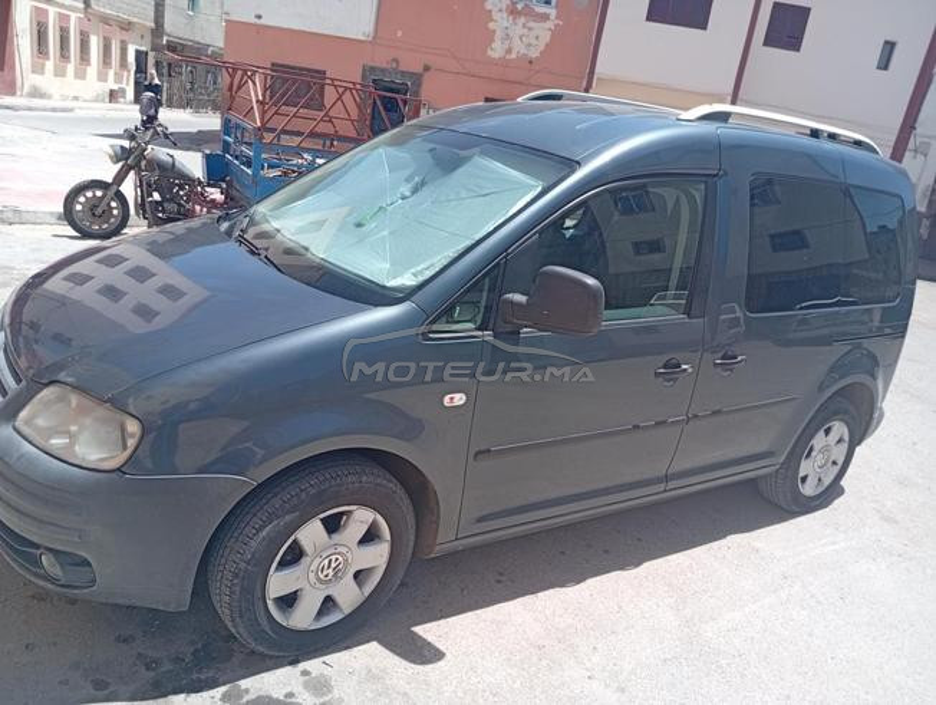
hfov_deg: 65.2
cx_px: 468
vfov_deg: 51.5
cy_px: 352
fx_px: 731
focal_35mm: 27
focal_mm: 3.98
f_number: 1.8
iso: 50
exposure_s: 1/374
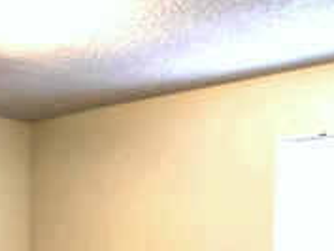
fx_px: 628
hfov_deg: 27.5
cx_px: -26
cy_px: 259
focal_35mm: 65
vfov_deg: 21.7
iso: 64
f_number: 1.8
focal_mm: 3.99
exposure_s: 1/15
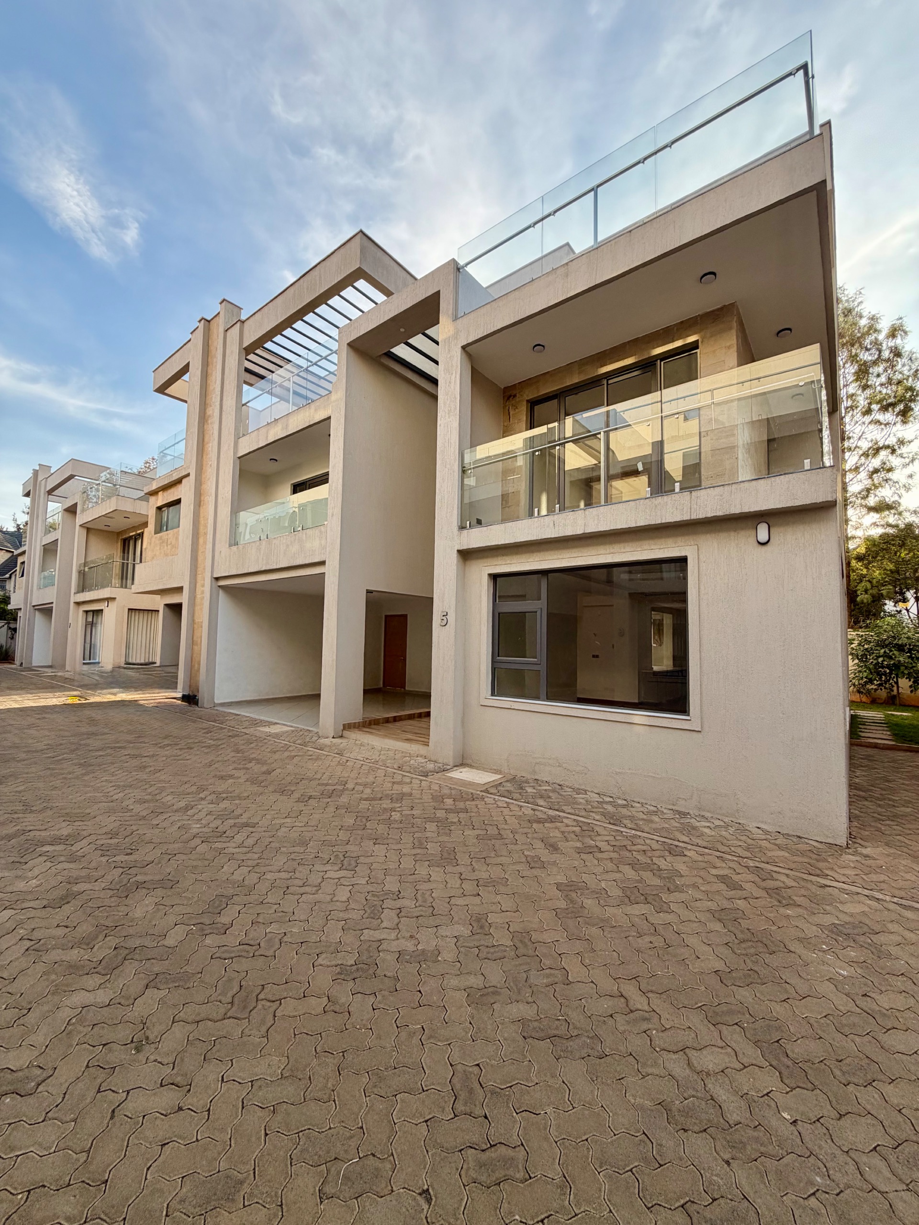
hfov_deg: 85.7
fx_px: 496
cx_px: 460
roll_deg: -1.0
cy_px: 612
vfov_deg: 102.1
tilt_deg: +3.9
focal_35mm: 14
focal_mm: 2.22
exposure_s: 1/355
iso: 50
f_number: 2.2
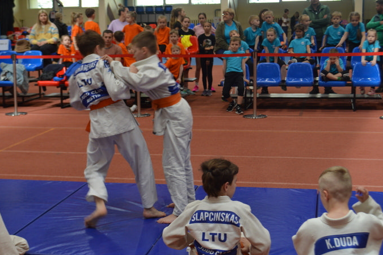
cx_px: 141
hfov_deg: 31.3
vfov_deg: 21.2
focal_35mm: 64
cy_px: 144
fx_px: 680
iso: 400
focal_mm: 32
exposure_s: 1/60
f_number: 4.8
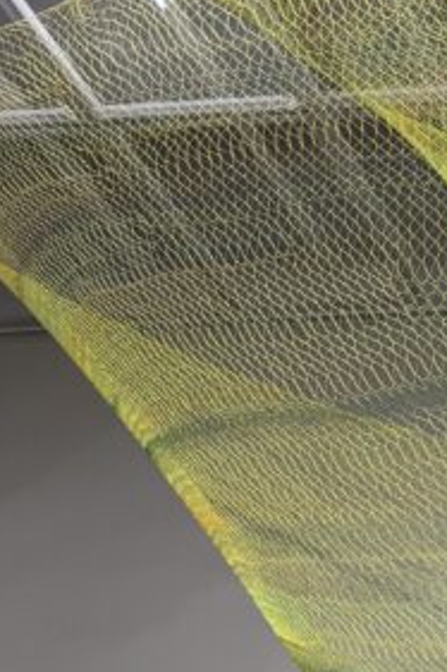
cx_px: 894
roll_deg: +0.8
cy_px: 770
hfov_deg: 13.0
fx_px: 1697
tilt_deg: +17.3
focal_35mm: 91
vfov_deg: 21.1
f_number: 1.78
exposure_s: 1/120
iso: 100
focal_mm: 6.76
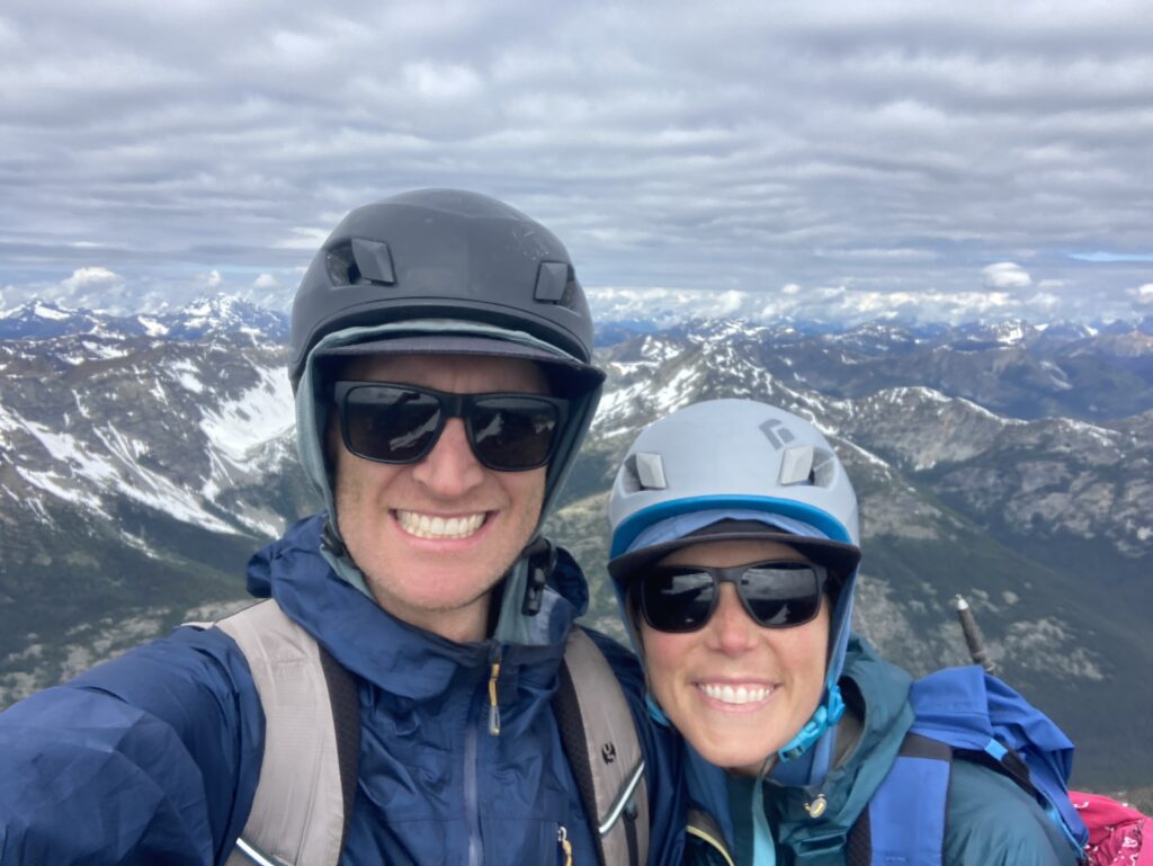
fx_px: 1066
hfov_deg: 56.8
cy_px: 433
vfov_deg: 44.2
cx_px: 576
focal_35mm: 32
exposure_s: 1/421
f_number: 2.2
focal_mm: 2.87
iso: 20
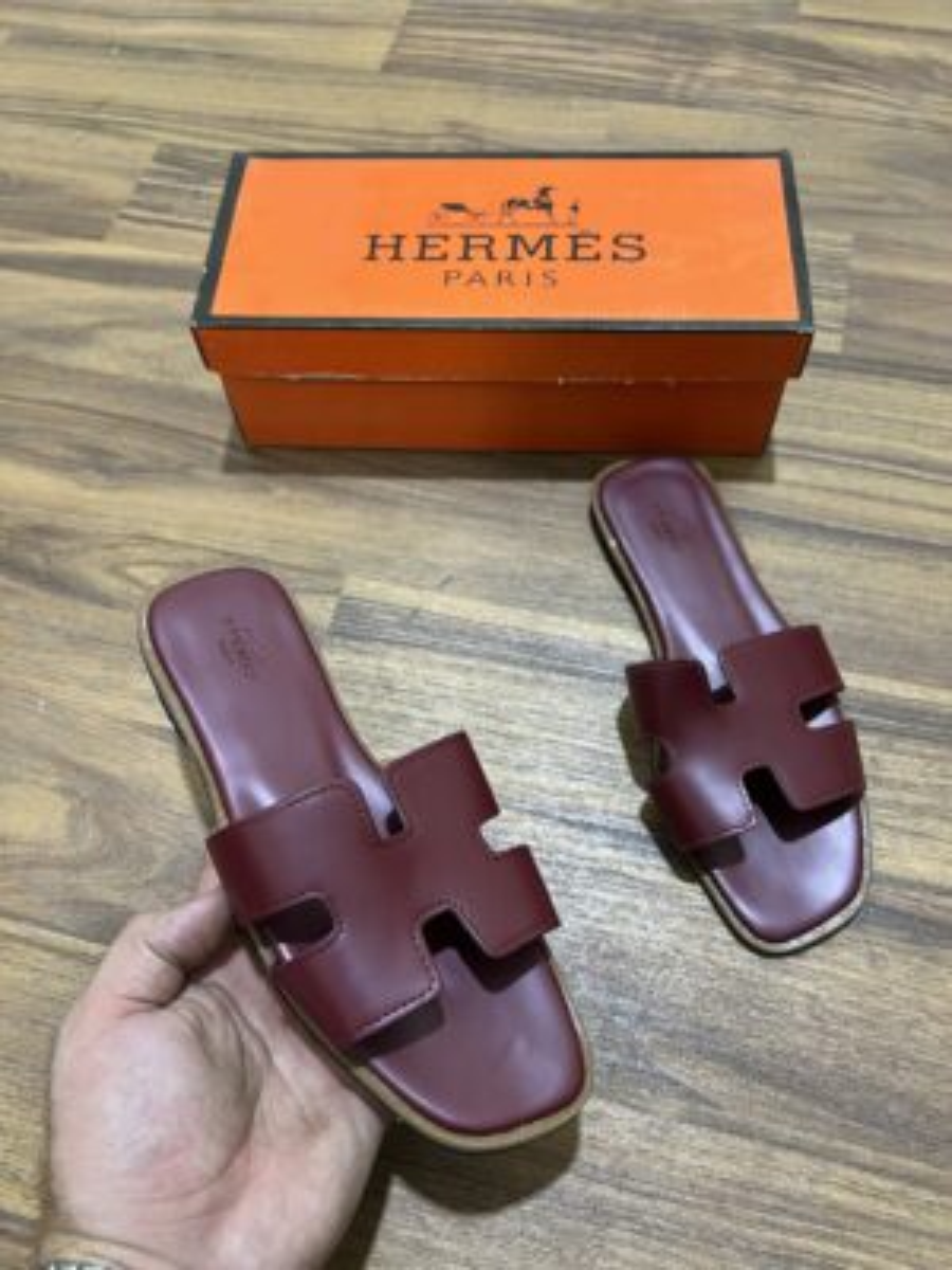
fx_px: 953
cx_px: 476
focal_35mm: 26
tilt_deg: -61.2
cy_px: 635
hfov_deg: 53.1
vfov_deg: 67.3
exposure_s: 1/50
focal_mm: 5.7
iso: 160
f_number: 1.5
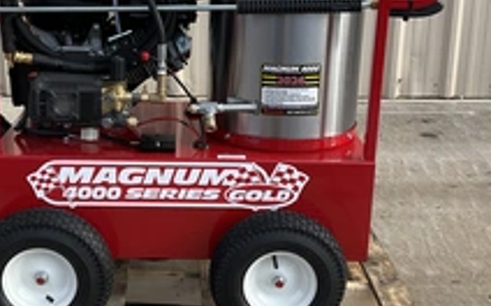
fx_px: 775
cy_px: 125
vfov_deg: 22.3
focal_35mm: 58
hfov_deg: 35.1
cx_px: 204
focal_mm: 3
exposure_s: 1/635
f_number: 1.8
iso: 25
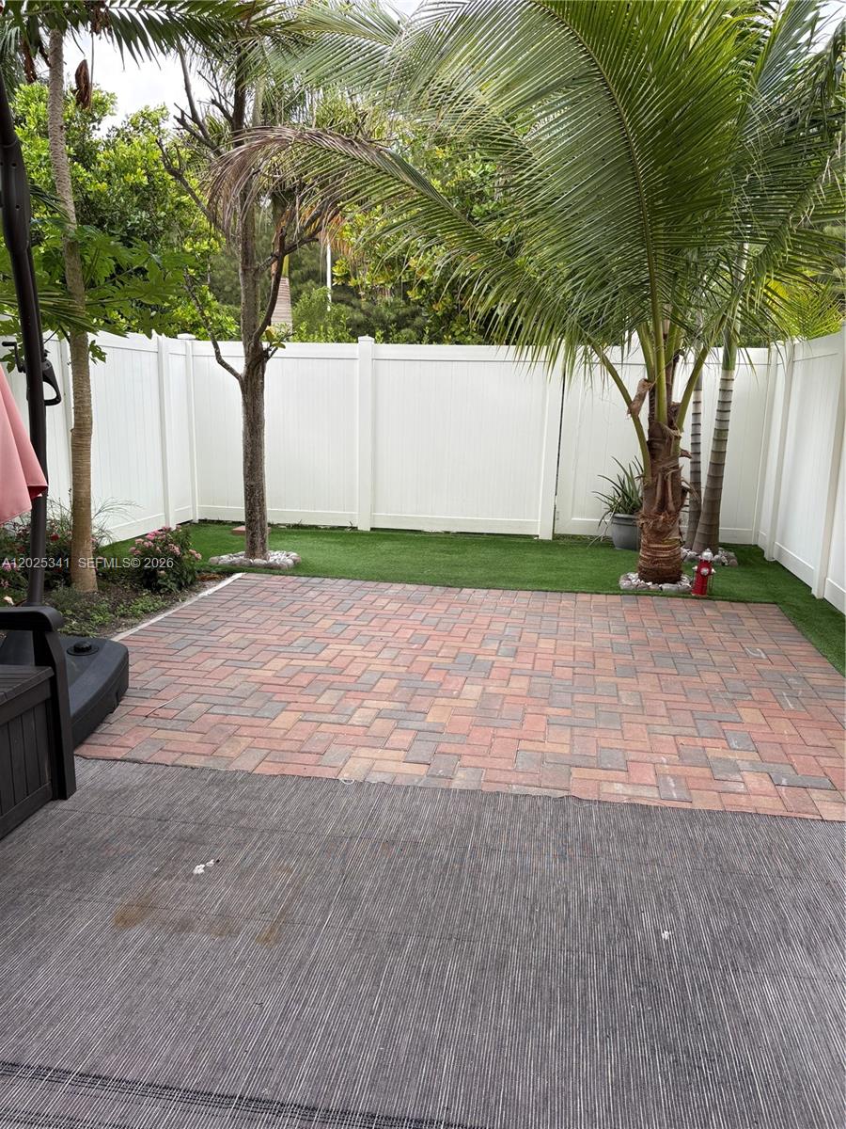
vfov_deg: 67.3
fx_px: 847
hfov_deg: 53.1
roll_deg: -1.5
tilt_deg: -10.1
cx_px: 423
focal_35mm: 26
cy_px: 564
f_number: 1.6
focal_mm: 5.96
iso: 50
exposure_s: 1/586
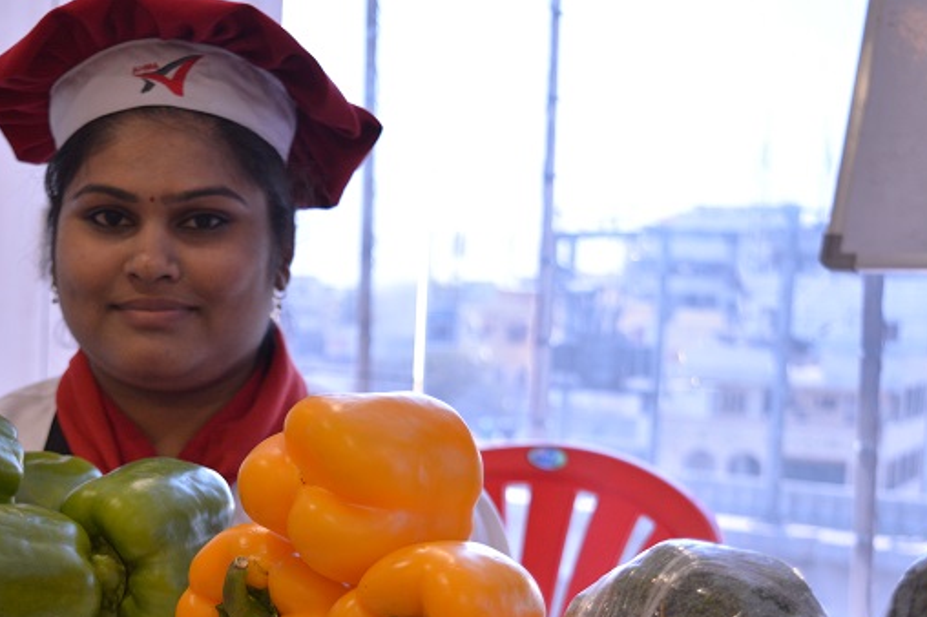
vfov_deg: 21.1
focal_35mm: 64
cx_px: 281
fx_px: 1641
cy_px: 455
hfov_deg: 31.2
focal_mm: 27
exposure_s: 1/60
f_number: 4
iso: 450
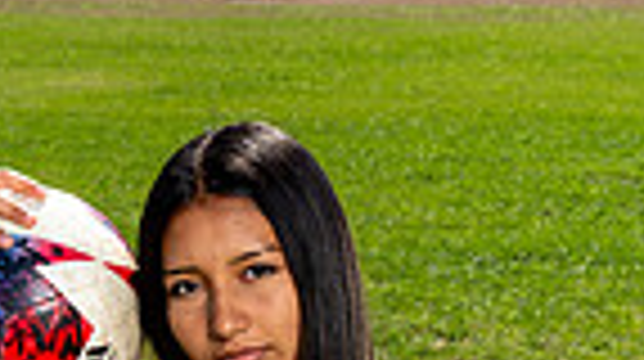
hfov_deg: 14.8
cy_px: 940
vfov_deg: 7.6
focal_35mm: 145
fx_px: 2473
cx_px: 252
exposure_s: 1/200
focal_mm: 44
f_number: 9
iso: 100
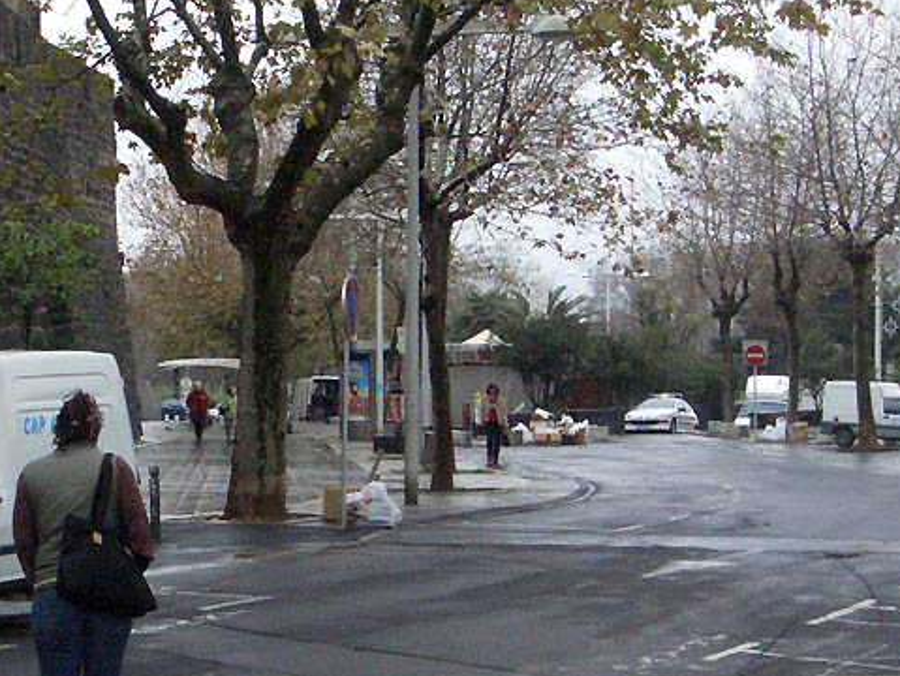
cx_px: 370
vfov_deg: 15.2
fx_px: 2524
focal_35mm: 97
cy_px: 422
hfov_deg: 20.2
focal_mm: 10.2
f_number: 5.6
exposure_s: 1/500
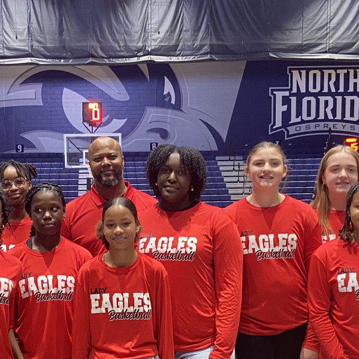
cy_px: 281
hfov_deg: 27.6
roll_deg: +0.2
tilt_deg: -5.5
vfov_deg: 27.2
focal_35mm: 62
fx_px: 727
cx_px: 123
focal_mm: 4.25
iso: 160
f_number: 1.8
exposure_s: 1/60
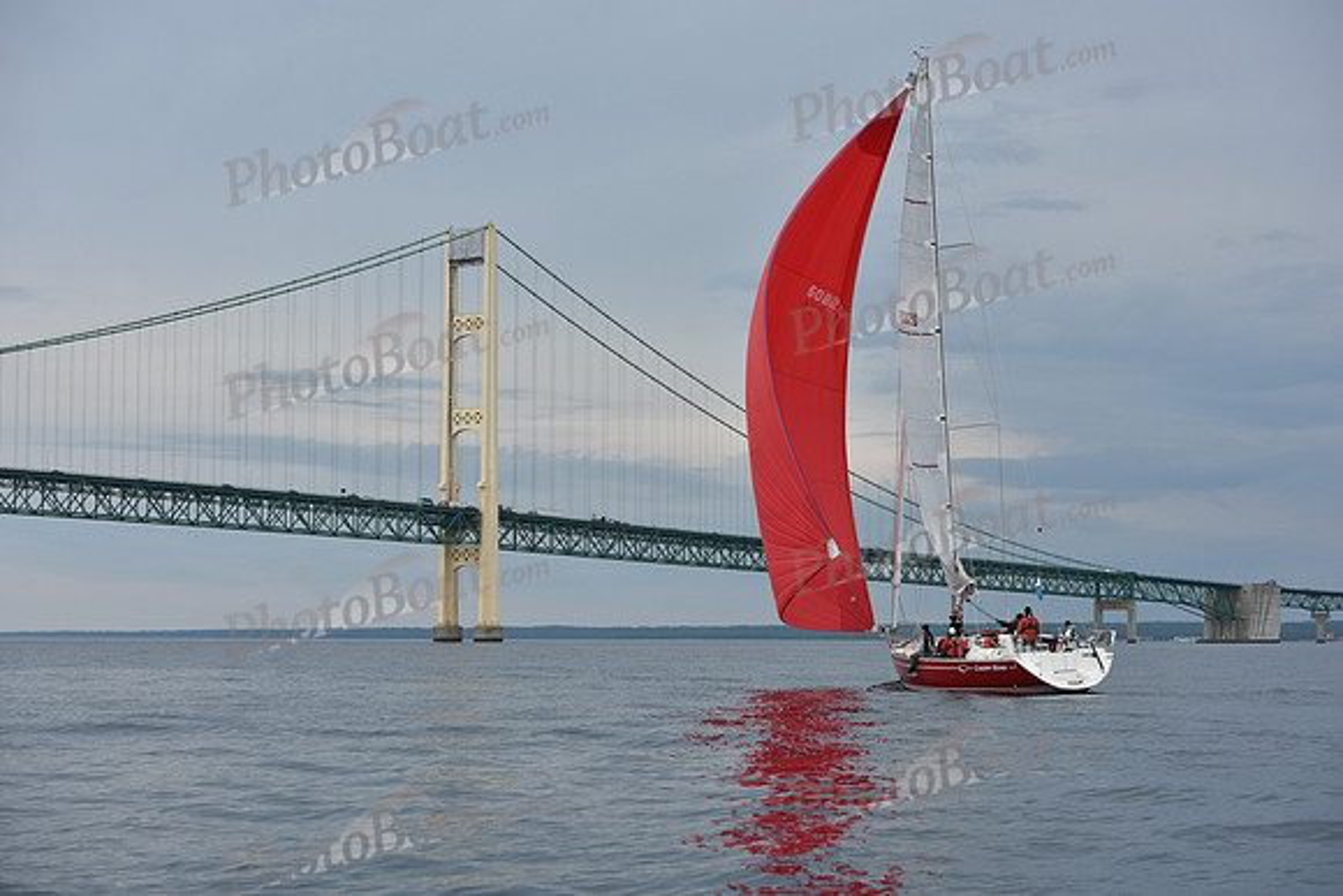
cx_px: 672
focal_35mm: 70
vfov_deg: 19.5
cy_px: 448
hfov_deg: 28.8
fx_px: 2612
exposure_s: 1/800
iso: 250
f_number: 6.3
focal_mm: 70
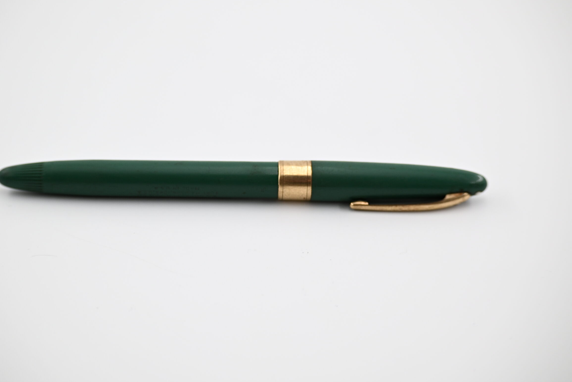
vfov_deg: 16.5
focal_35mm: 83
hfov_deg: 24.5
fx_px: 1319
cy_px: 175
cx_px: 265
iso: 400
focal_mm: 50
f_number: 4.5
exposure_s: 1/500
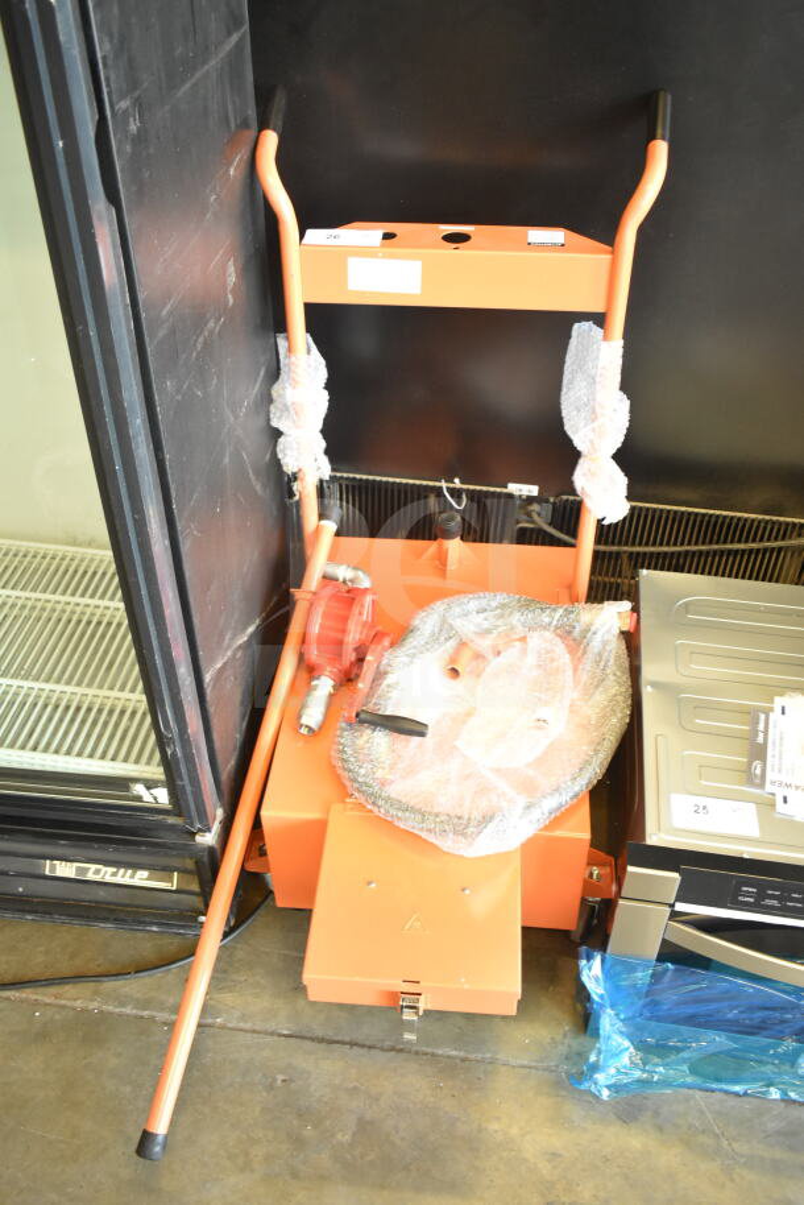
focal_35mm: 30
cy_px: 602
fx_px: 1004
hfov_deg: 43.6
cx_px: 402
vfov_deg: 61.9
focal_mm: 20
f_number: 3.8
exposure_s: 1/50
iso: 1600
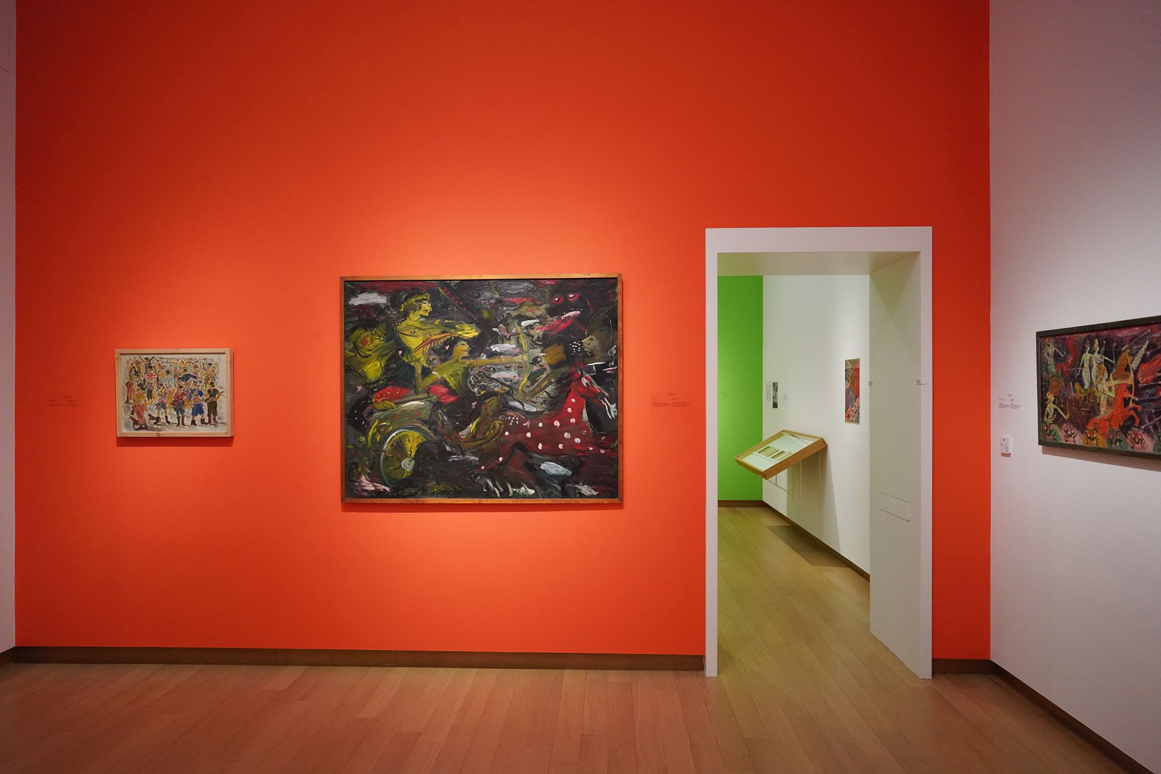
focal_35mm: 24
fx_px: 774
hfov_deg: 73.7
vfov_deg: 53.1
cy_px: 387
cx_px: 580
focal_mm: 24
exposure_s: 1/80
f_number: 3.2
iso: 3200
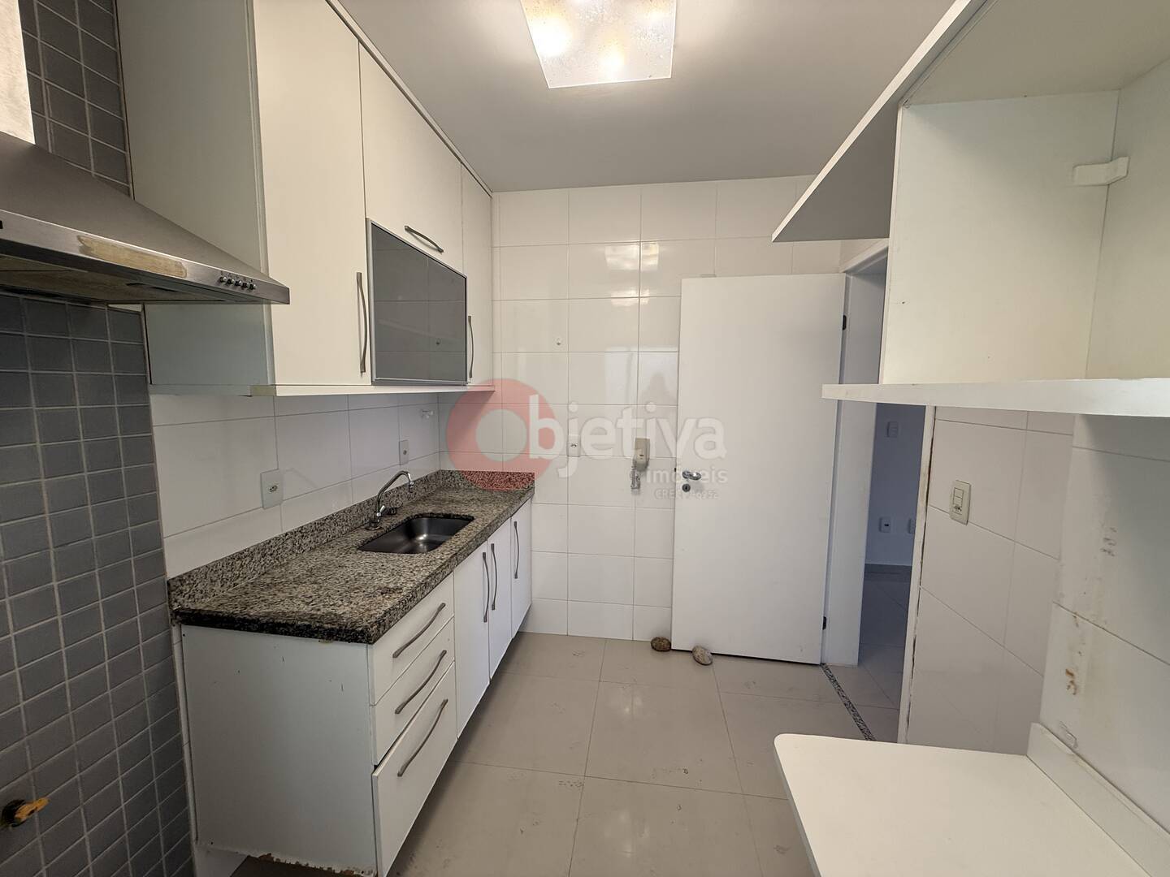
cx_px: 585
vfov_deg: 85.7
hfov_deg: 102.1
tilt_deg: -6.9
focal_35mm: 14
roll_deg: -0.8
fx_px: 473
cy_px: 438
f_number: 2.2
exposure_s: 1/120
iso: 100
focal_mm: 2.22
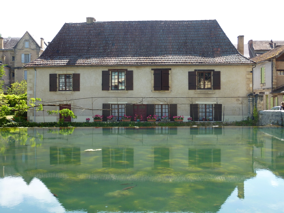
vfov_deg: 38.7
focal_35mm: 37
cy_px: 106
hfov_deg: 50.1
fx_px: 304
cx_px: 142
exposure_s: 1/160
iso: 80
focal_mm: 6.1
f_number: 4
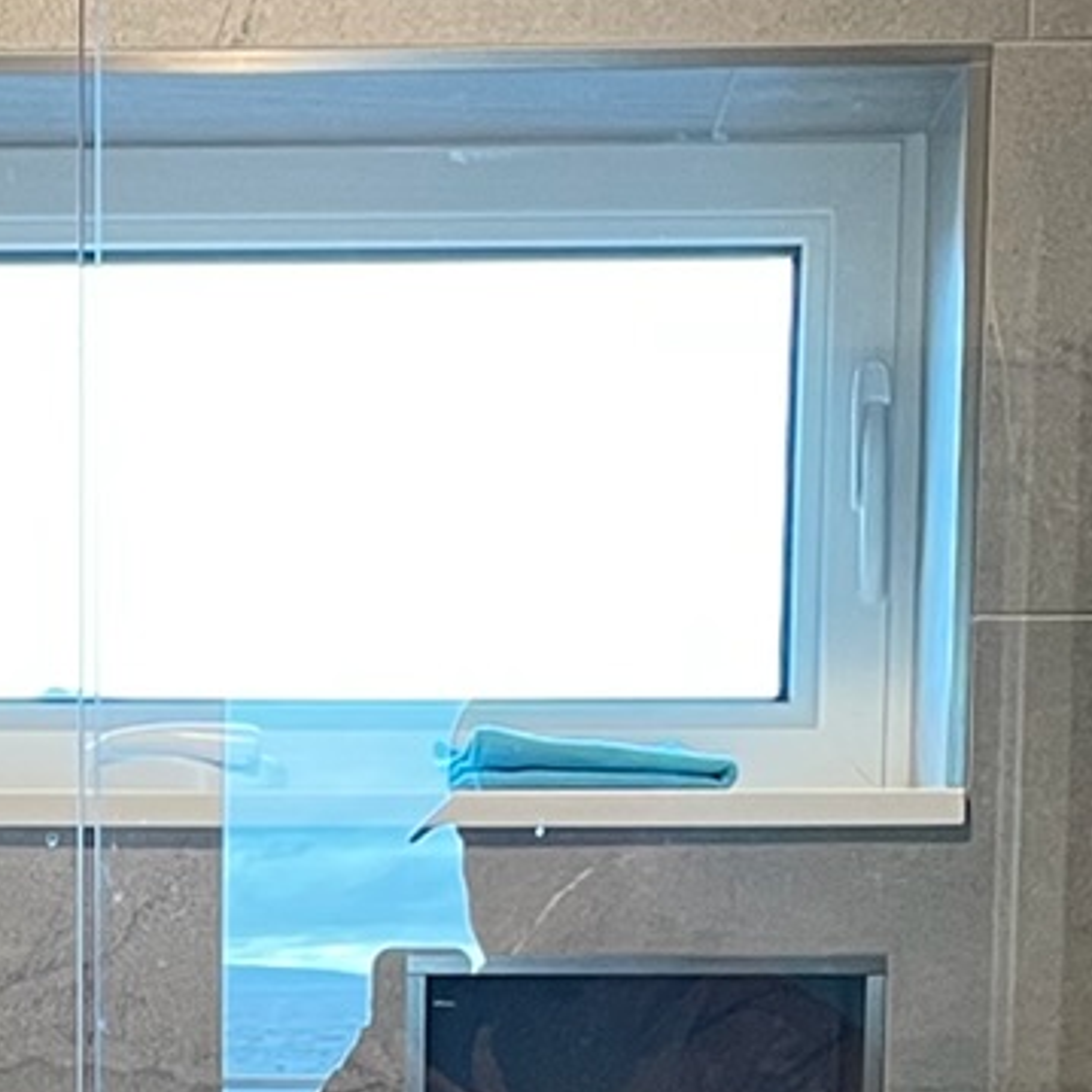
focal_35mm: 131
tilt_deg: -7.4
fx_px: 4675
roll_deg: -0.4
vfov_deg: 12.6
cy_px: 1709
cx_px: 146
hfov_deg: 13.2
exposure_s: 1/60
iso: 125
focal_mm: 4.2
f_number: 1.6
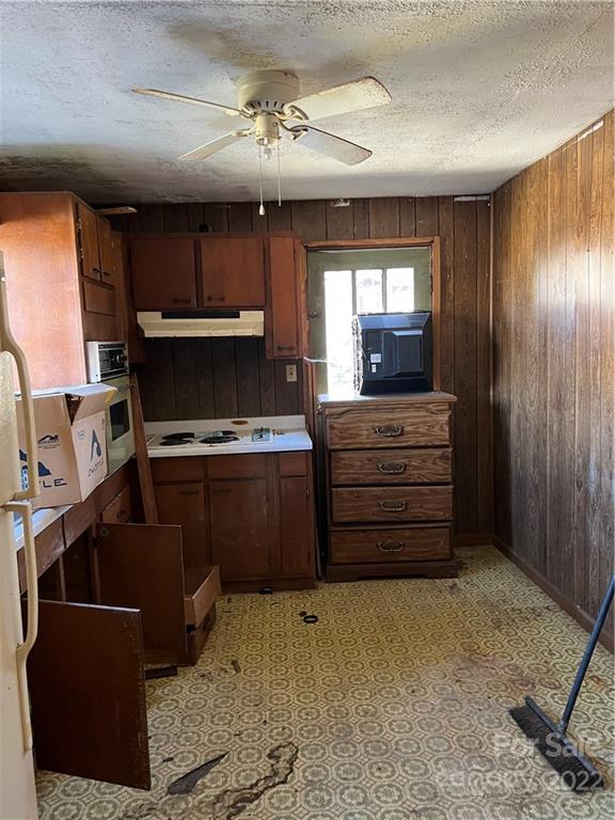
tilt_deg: -5.9
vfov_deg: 67.3
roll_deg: +2.1
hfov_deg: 53.1
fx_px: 616
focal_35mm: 26
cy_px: 410
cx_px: 308
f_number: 1.5
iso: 500
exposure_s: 1/60
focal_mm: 5.7
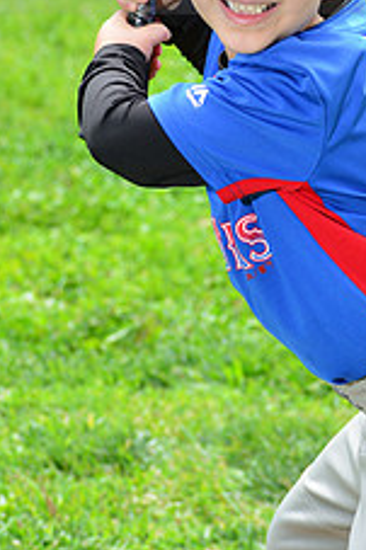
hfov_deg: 4.3
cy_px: -63
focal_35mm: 320
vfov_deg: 6.4
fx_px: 4887
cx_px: 304
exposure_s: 1/200
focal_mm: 125
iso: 200
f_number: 8
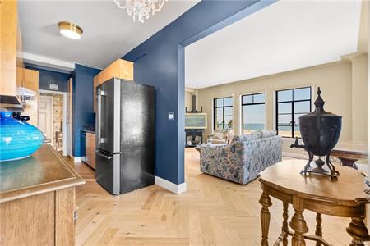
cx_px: 185
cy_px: 123
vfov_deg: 77.3
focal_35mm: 15
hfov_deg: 100.4
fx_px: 154
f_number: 8
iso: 400
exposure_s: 1/6
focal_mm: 10
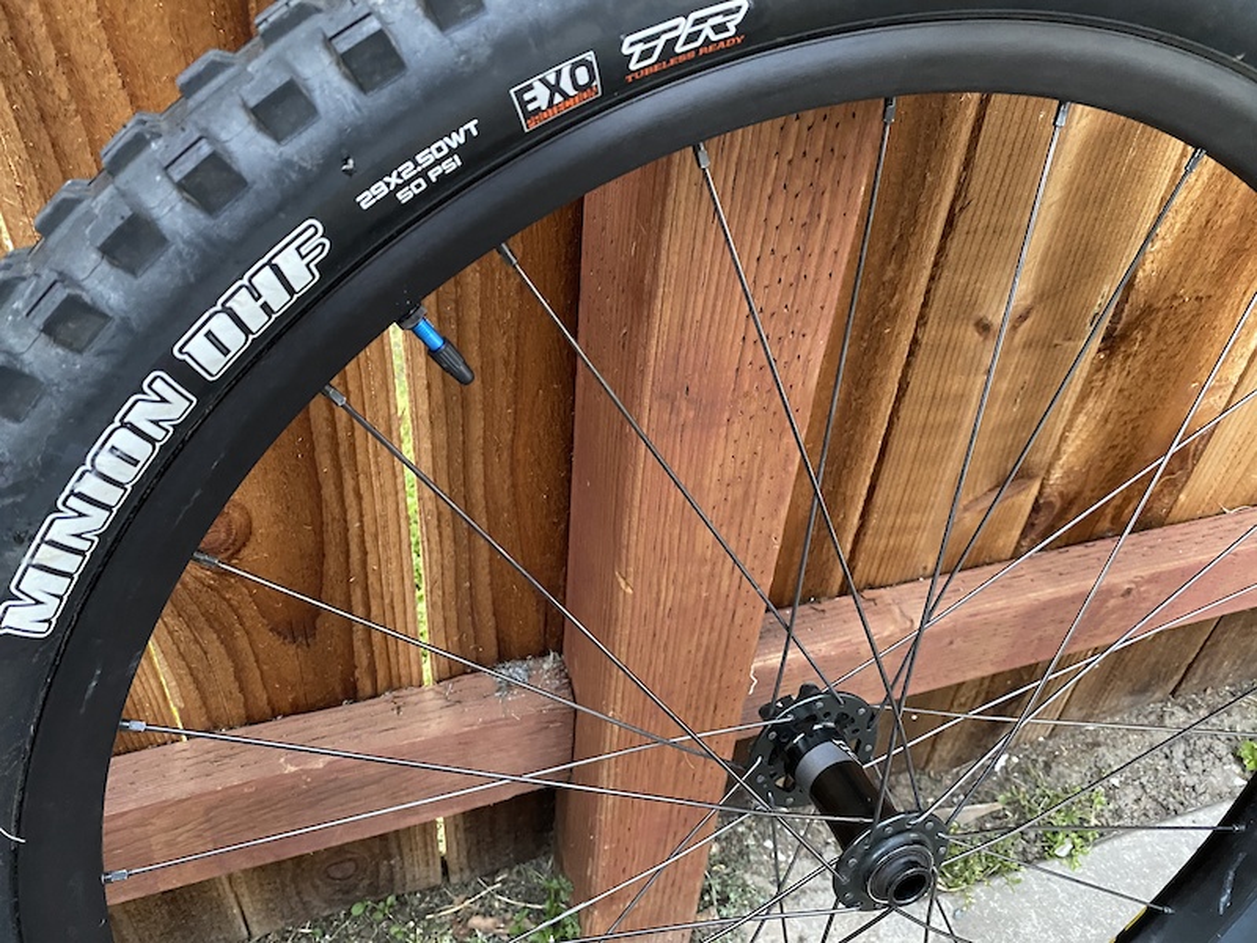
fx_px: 944
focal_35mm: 26
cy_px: 472
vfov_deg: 53.1
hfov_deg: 67.3
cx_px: 628
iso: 640
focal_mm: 4.25
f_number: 1.8
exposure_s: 1/30
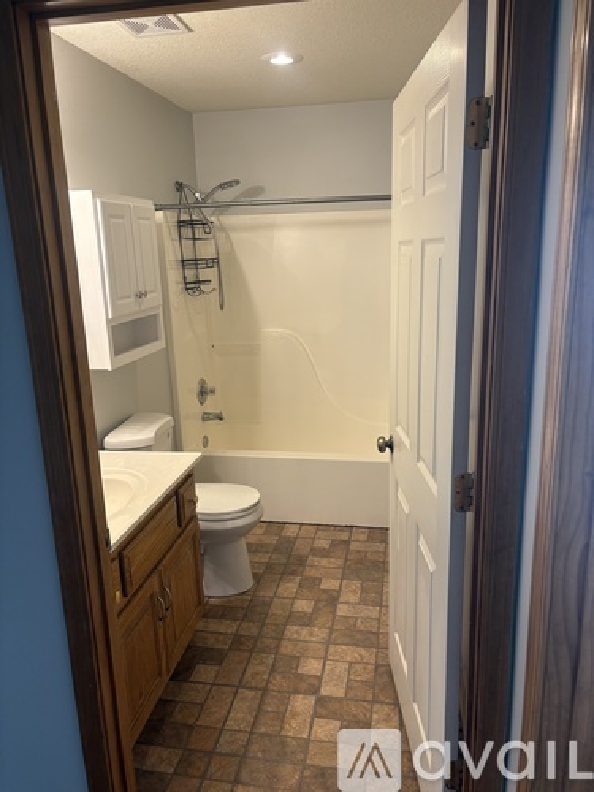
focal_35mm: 26
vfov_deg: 67.3
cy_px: 396
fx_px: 595
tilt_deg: -12.6
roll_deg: +2.2
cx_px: 297
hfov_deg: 53.1
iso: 125
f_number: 1.6
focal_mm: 5.96
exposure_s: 1/79
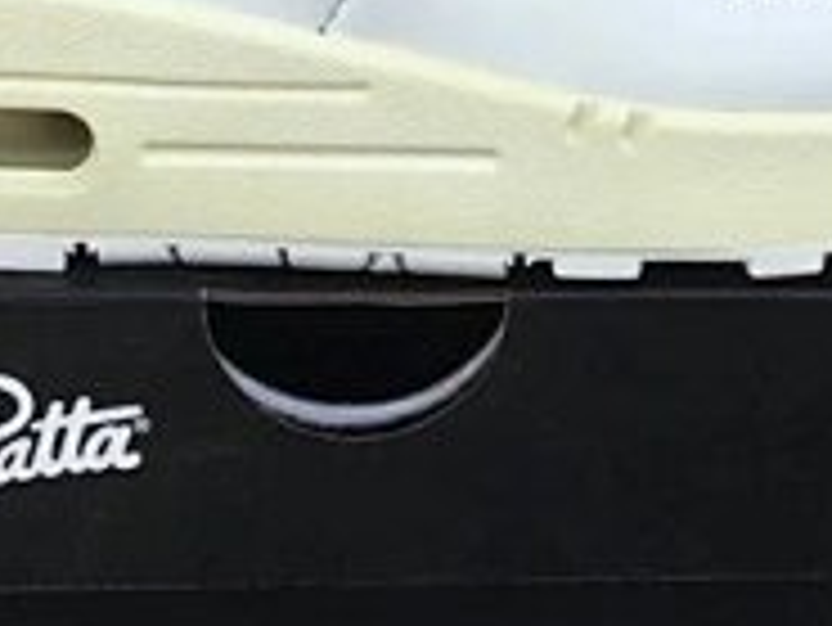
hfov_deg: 18.4
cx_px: 387
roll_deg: -0.1
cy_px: 86
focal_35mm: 107
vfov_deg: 13.7
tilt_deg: -20.0
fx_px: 2573
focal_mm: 3.3
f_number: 2.4
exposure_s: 1/586
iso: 25
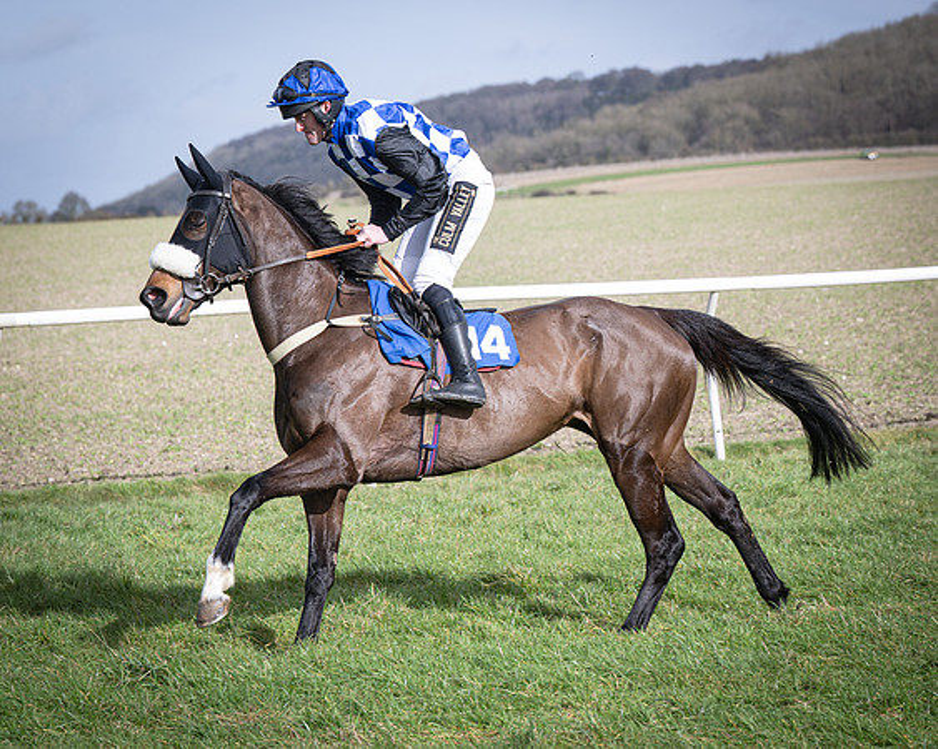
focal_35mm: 133
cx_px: 413
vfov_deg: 11.6
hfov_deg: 14.5
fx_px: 3696
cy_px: 468
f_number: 4
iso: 200
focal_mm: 84
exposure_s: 1/1600
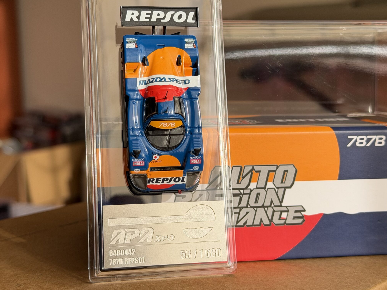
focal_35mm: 61
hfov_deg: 31.7
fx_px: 682
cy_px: 137
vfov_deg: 24.0
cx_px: 204
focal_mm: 6.76
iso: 64
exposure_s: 1/276
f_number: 1.78
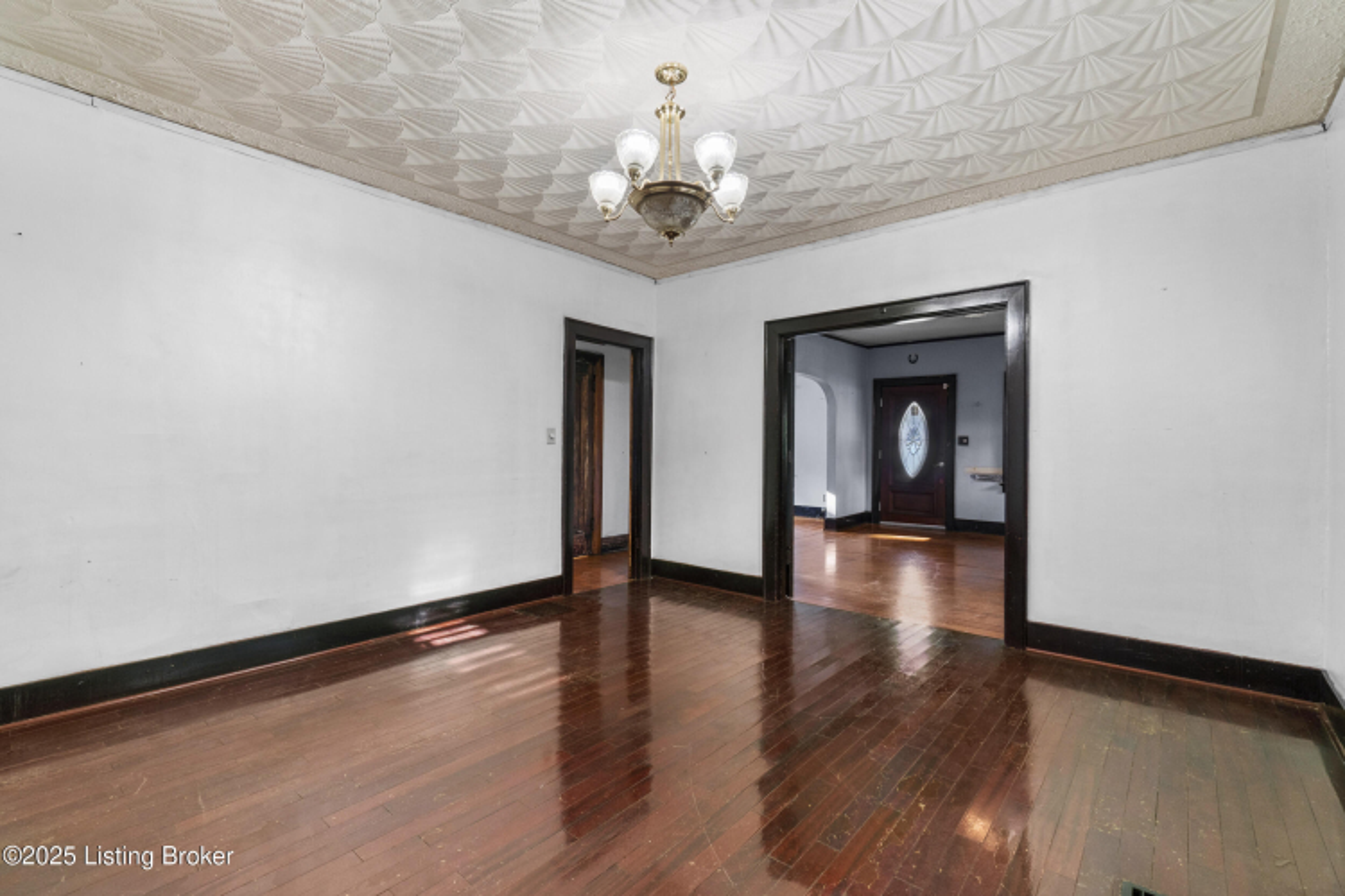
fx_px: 560
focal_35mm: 15
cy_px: 448
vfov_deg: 77.3
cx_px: 672
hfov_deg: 100.4
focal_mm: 10
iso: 400
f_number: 8
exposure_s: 1
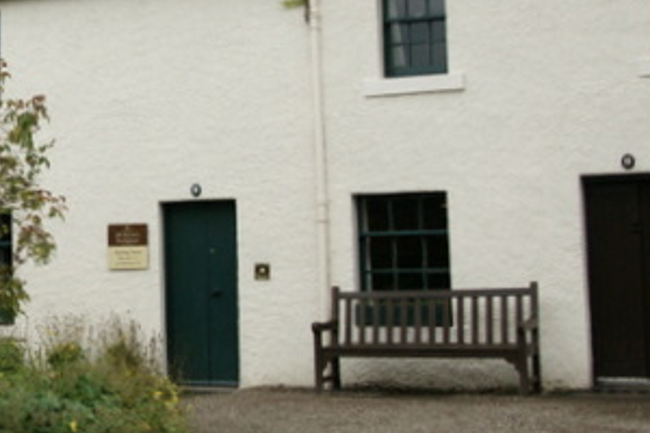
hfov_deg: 23.5
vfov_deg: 17.0
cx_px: -102
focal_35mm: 80
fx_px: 1444
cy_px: 139
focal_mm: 20
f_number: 3.5
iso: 800
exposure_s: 1/3000
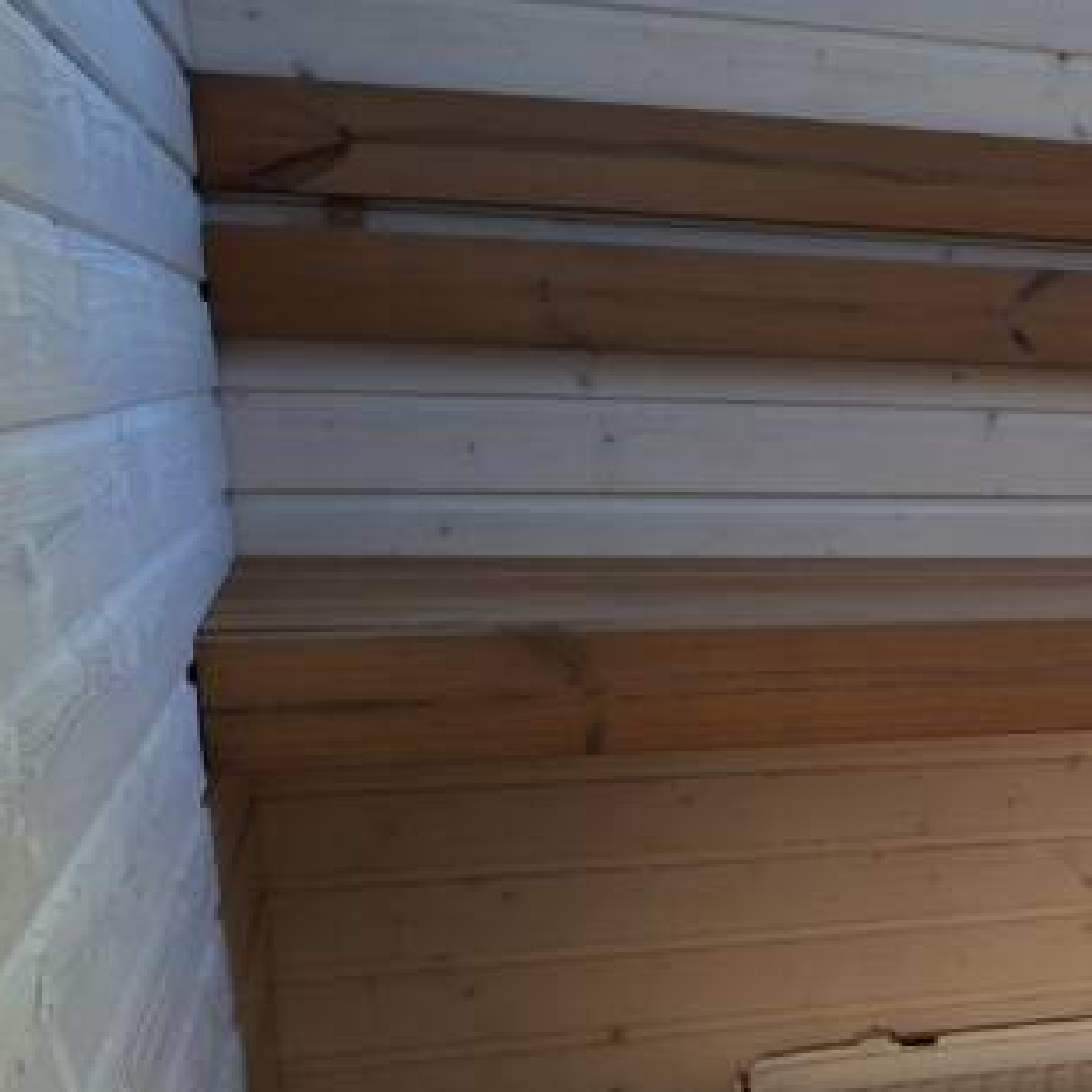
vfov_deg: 29.1
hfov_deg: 24.5
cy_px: 825
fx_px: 2070
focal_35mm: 58
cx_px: 1527
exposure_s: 1/25
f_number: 1.8
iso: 800
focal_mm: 5.54
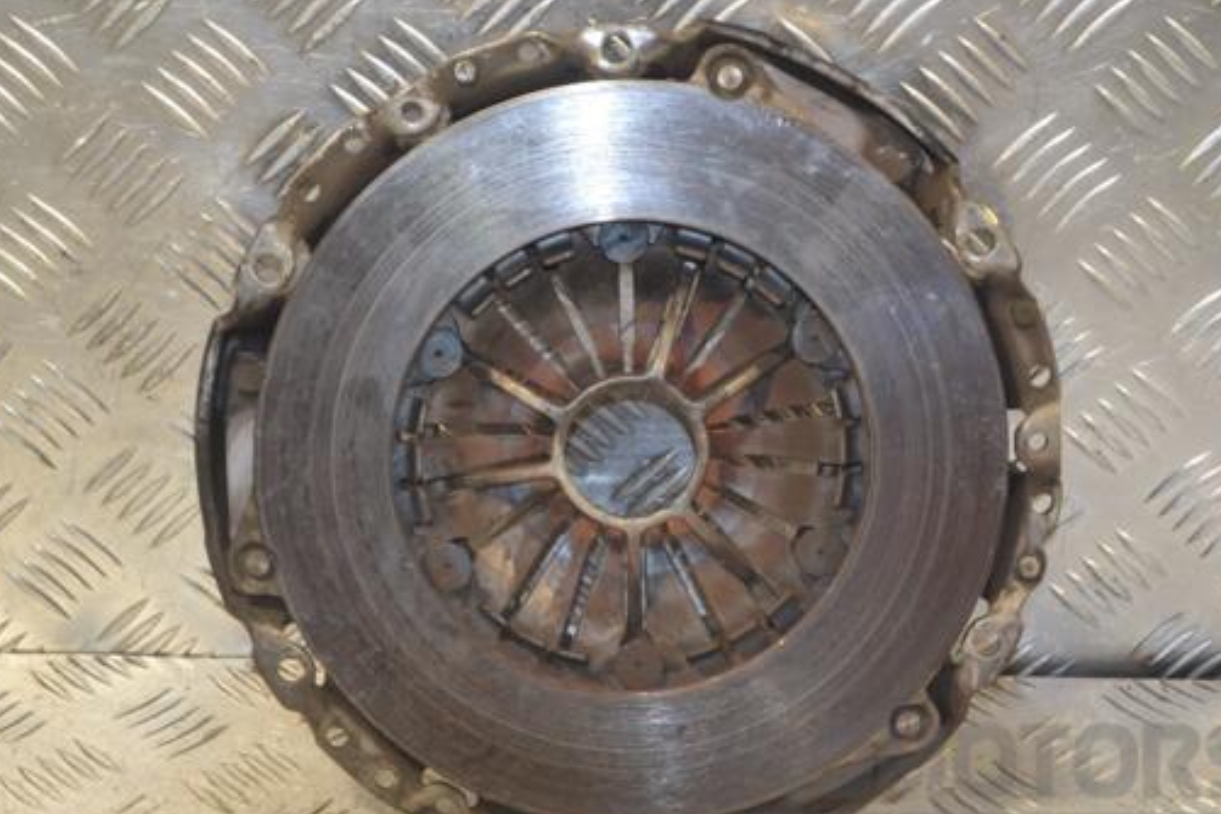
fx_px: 3345
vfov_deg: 13.9
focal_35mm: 99
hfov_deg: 20.7
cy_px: 437
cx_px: 579
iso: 640
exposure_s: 1/60
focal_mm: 55
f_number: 5.6
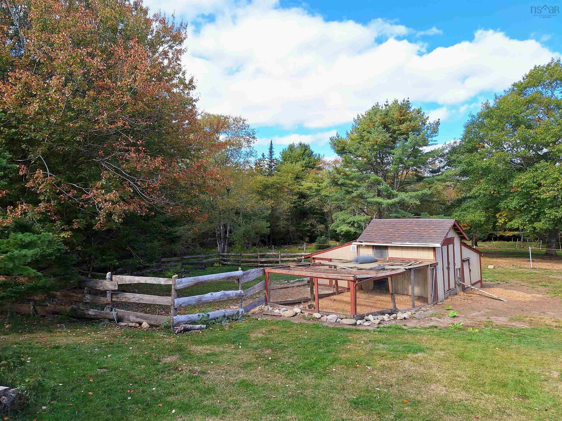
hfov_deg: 73.9
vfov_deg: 58.9
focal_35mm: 23
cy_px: 210
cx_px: 281
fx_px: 373
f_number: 1.8
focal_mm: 5.54
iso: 40
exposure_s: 1/1302
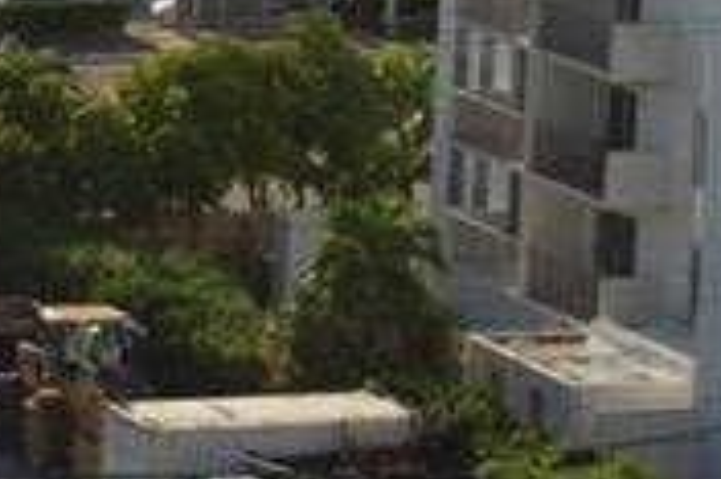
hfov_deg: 7.3
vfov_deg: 4.9
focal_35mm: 280
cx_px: -131
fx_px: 5602
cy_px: -315
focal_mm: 32
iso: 100
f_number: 10
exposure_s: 1/200
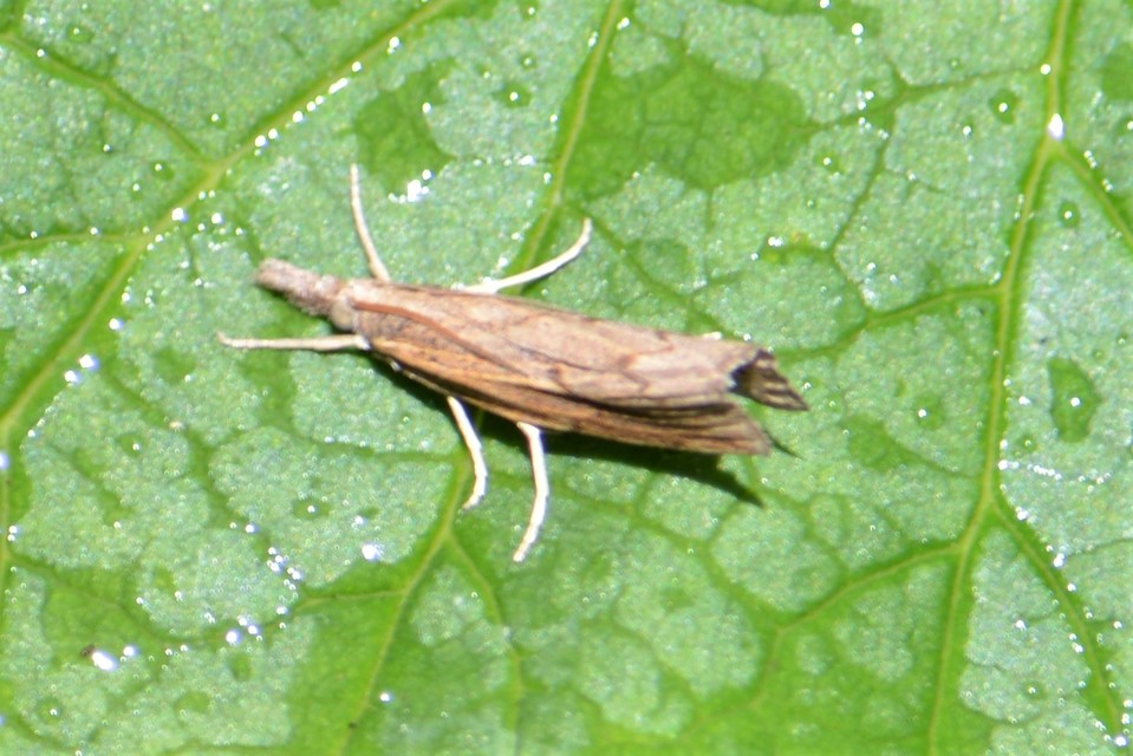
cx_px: 566
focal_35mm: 450
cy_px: 378
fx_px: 14166
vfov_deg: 3.1
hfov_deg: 4.6
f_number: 8
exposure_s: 1/160
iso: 100
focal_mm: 300
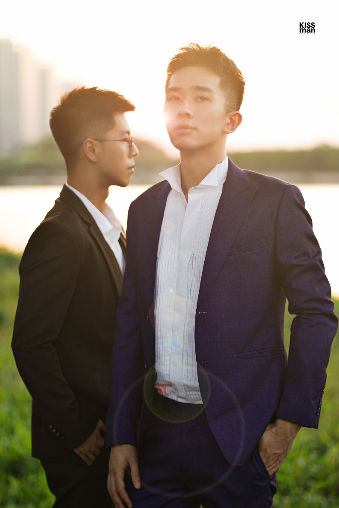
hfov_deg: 10.8
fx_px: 1794
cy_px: 254
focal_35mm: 127
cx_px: 170
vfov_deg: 16.1
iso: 50
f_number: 1.8
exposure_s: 1/100
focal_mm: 85
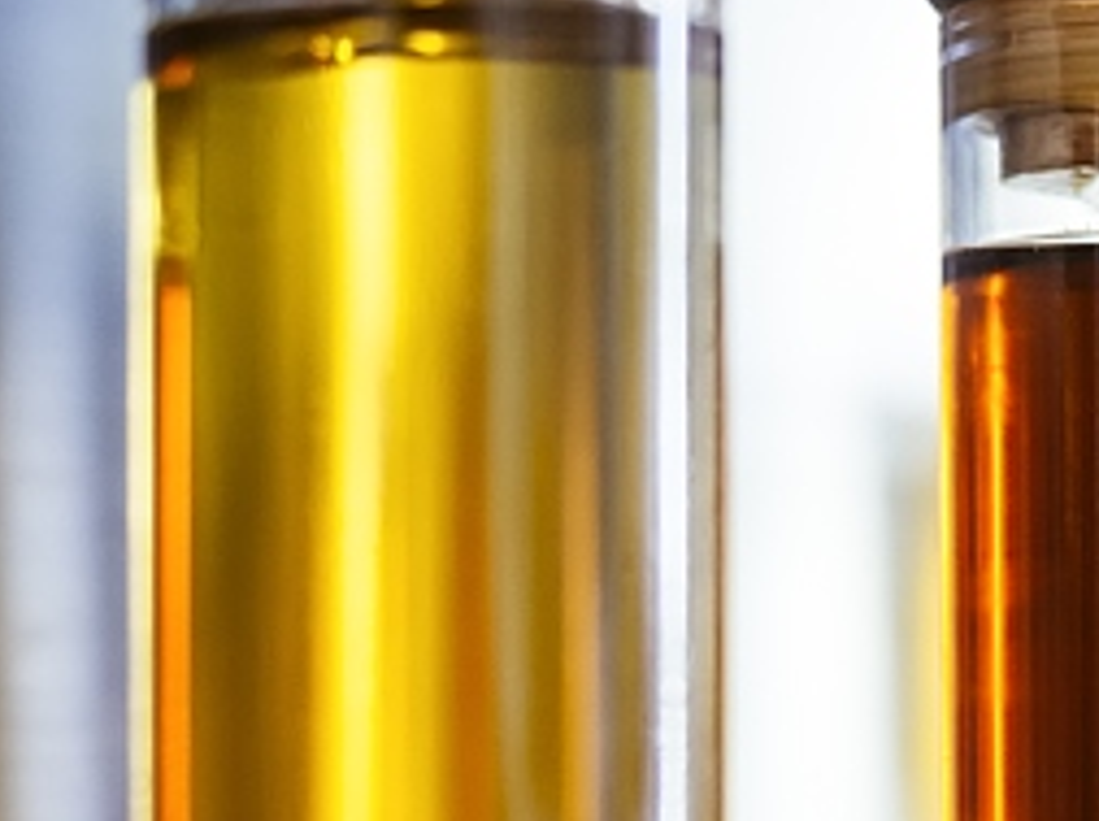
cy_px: 908
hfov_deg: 16.7
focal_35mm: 114
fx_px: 3614
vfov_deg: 12.7
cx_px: 1221
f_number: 2.8
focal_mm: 24
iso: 400
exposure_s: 1/100
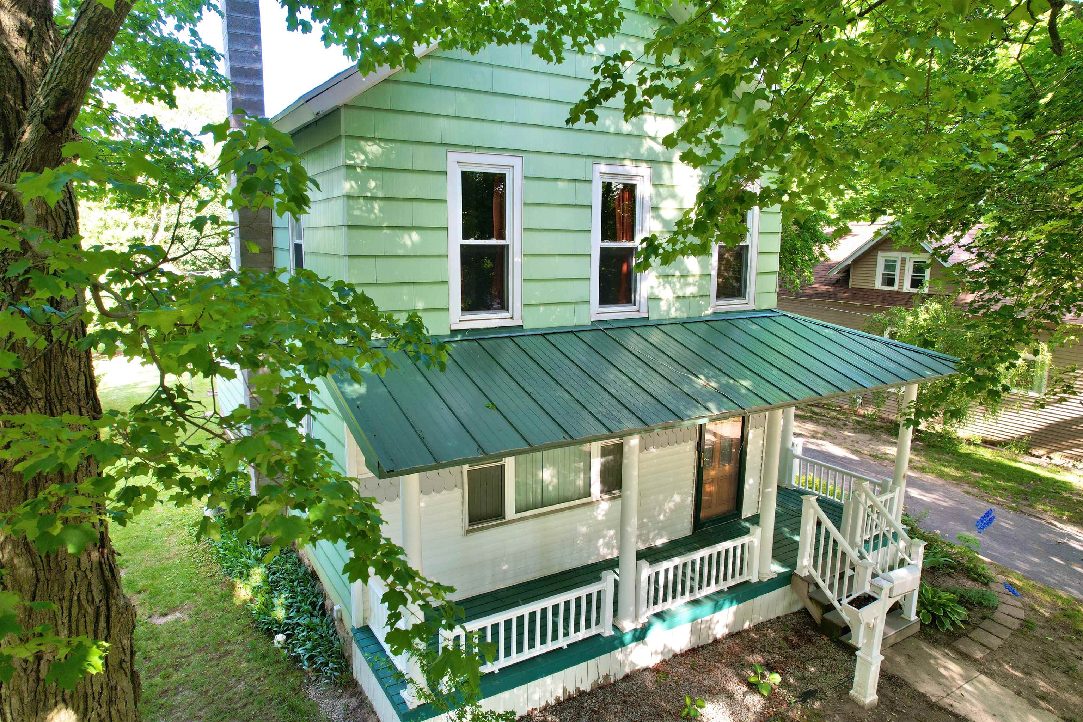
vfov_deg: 57.2
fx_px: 662
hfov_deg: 78.6
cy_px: 361
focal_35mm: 22
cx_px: 542
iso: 100
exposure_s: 1/80
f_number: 2.8
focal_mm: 8.38
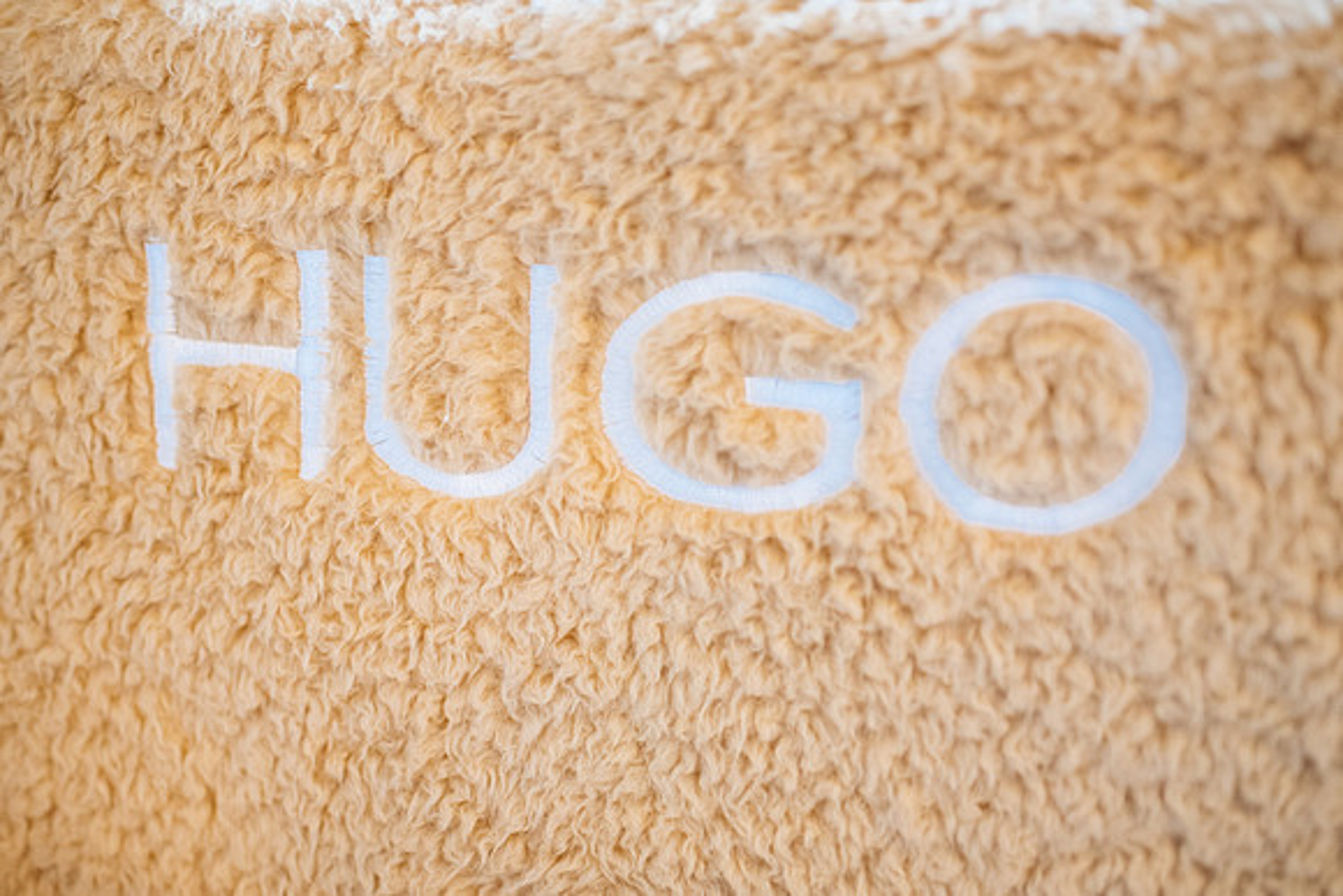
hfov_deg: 49.3
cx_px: 672
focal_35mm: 39
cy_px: 502
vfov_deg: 34.0
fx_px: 1464
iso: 3200
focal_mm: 35
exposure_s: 1/160
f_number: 2
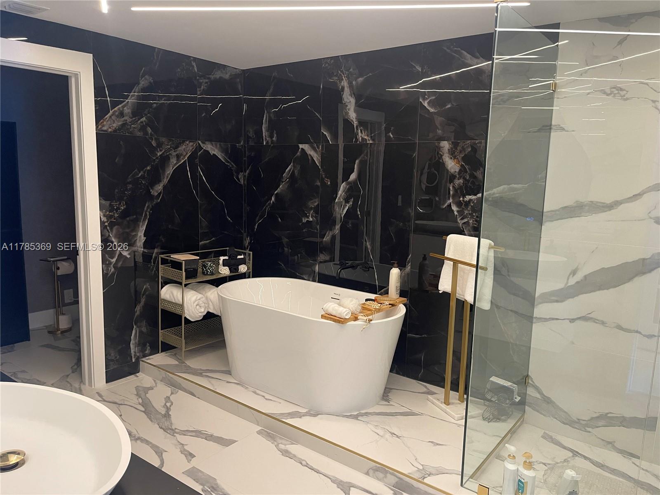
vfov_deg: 54.9
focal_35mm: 25
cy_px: 248
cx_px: 330
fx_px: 477
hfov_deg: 69.4
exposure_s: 1/60
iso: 250
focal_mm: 5.1
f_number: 1.6
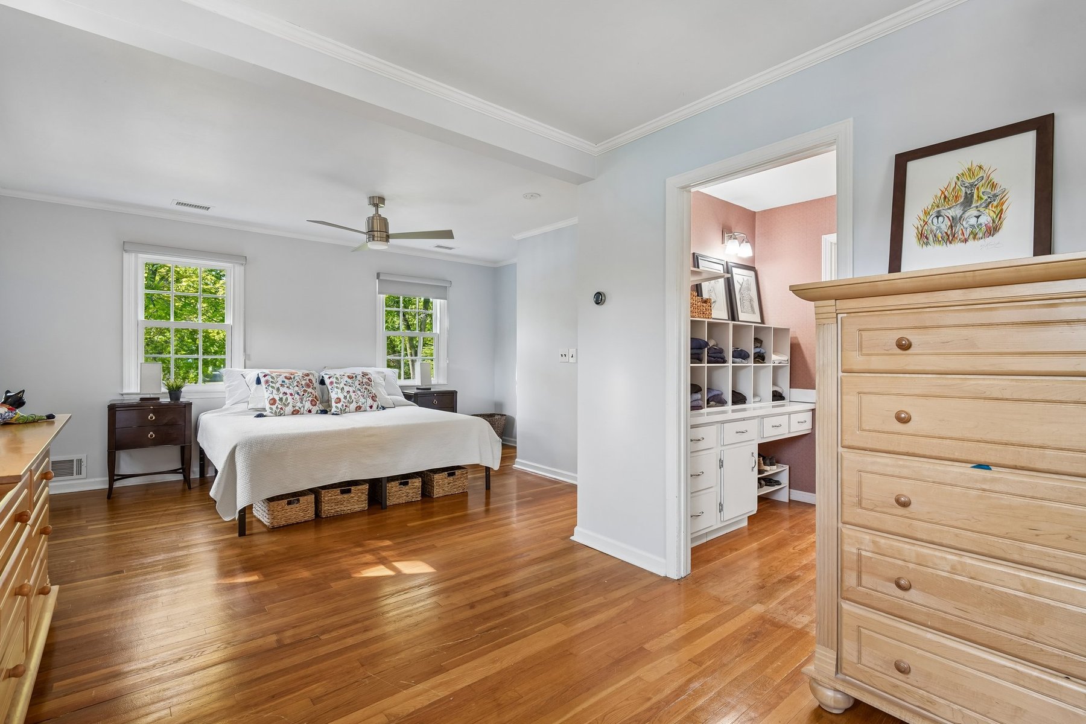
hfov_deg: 96.7
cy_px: 362
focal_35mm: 16
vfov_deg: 73.7
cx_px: 543
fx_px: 483
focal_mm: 16
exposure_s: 1/6
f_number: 8
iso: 400
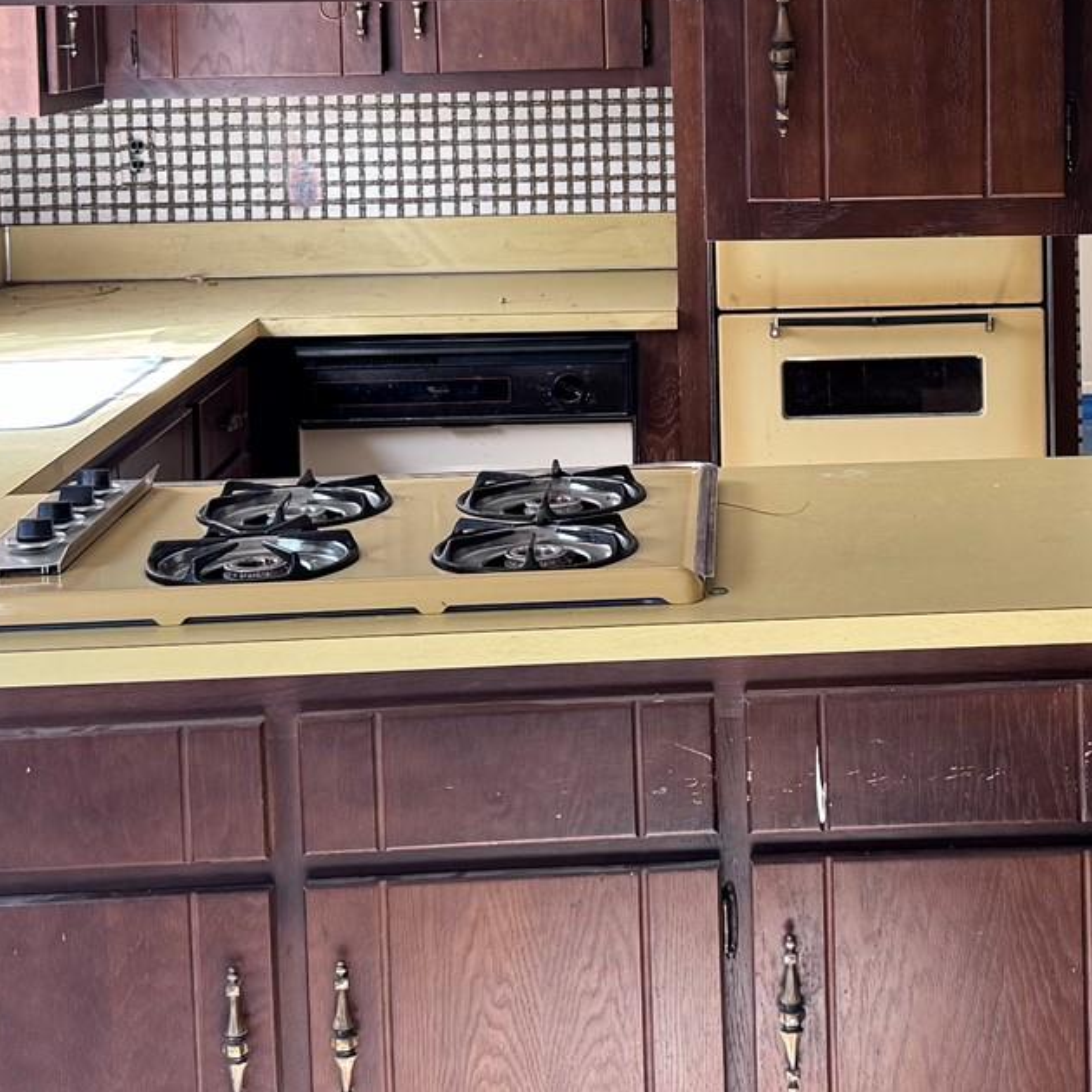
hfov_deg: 24.8
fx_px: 2463
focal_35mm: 69
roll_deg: +1.3
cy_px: 127
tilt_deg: -4.1
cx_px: 789
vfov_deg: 24.3
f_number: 1.78
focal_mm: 6.76
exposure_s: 1/121
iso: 160
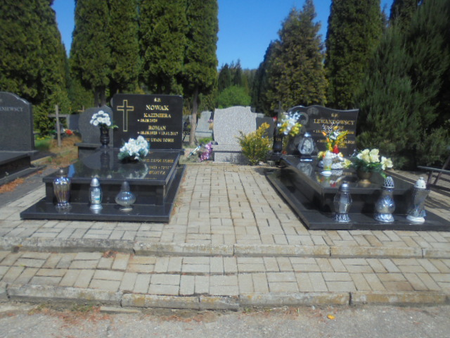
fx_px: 377
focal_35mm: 29
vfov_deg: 48.2
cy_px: 169
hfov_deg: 61.7
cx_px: 225
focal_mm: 5.3
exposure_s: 1/125
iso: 100
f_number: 11.8
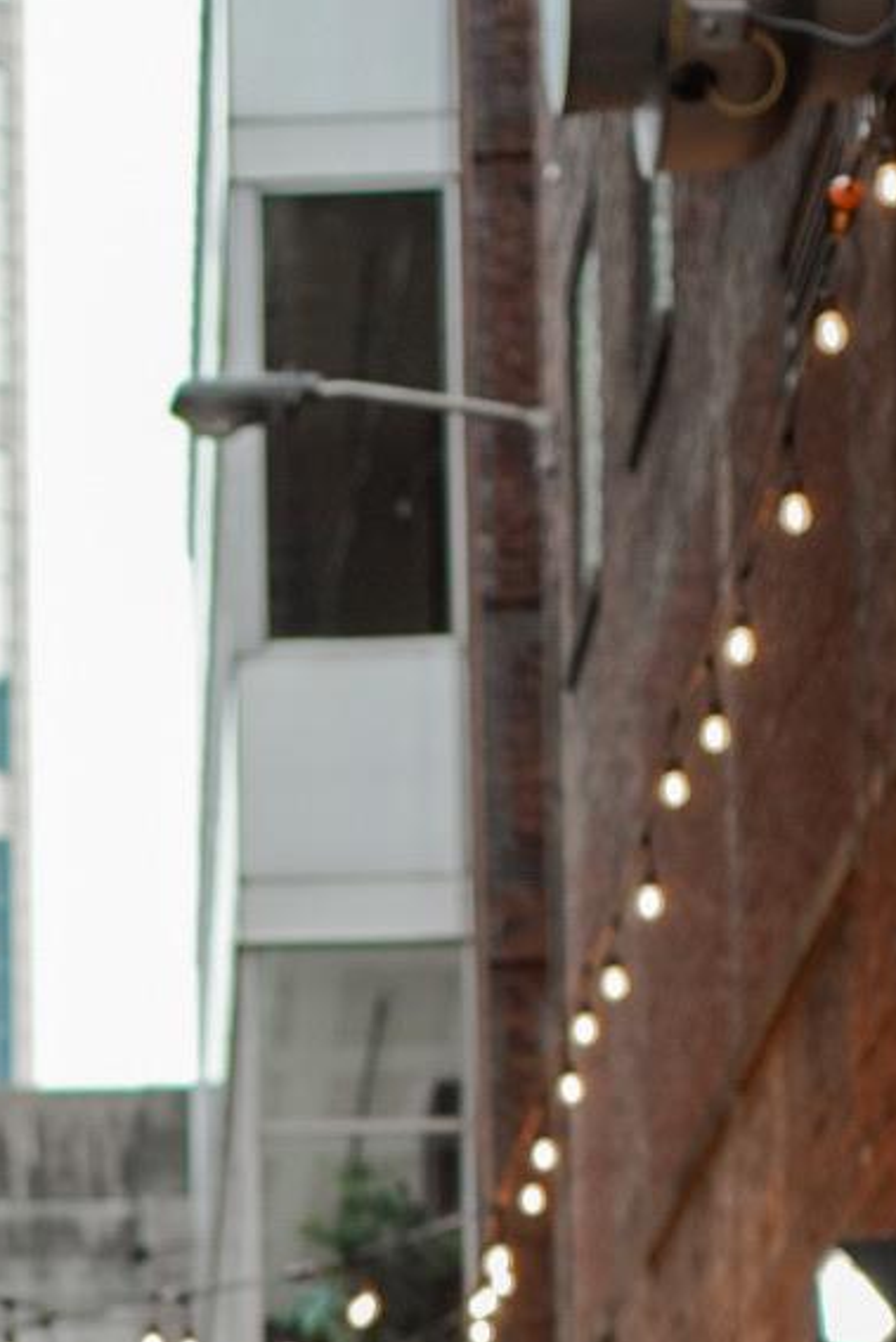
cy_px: 1890
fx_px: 5575
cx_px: -303
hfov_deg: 9.0
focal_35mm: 149
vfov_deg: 13.1
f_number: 2
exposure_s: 1/125
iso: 250
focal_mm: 35
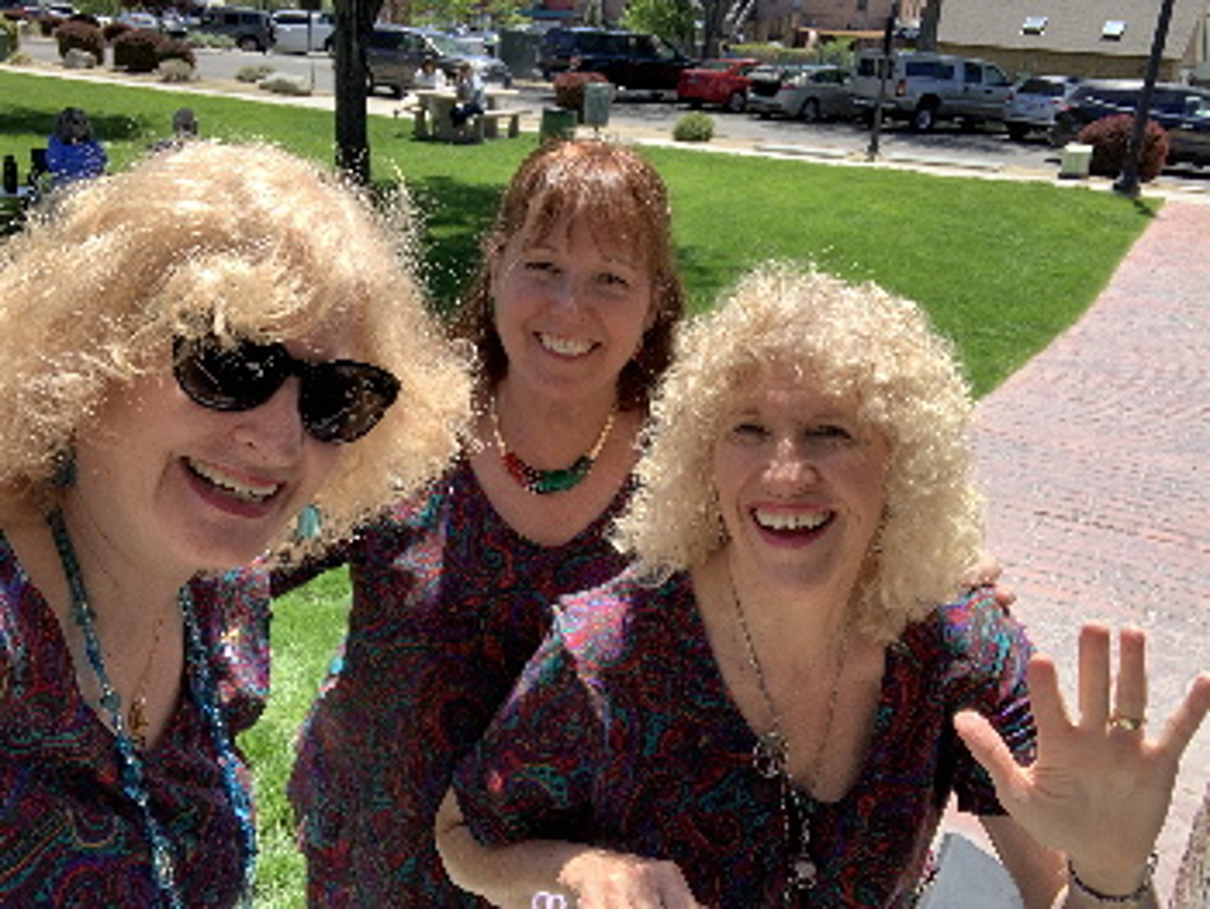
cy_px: 454
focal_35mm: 32
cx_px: 605
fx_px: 1119
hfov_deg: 56.8
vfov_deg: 44.2
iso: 16
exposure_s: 1/260
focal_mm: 2.87
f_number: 2.2
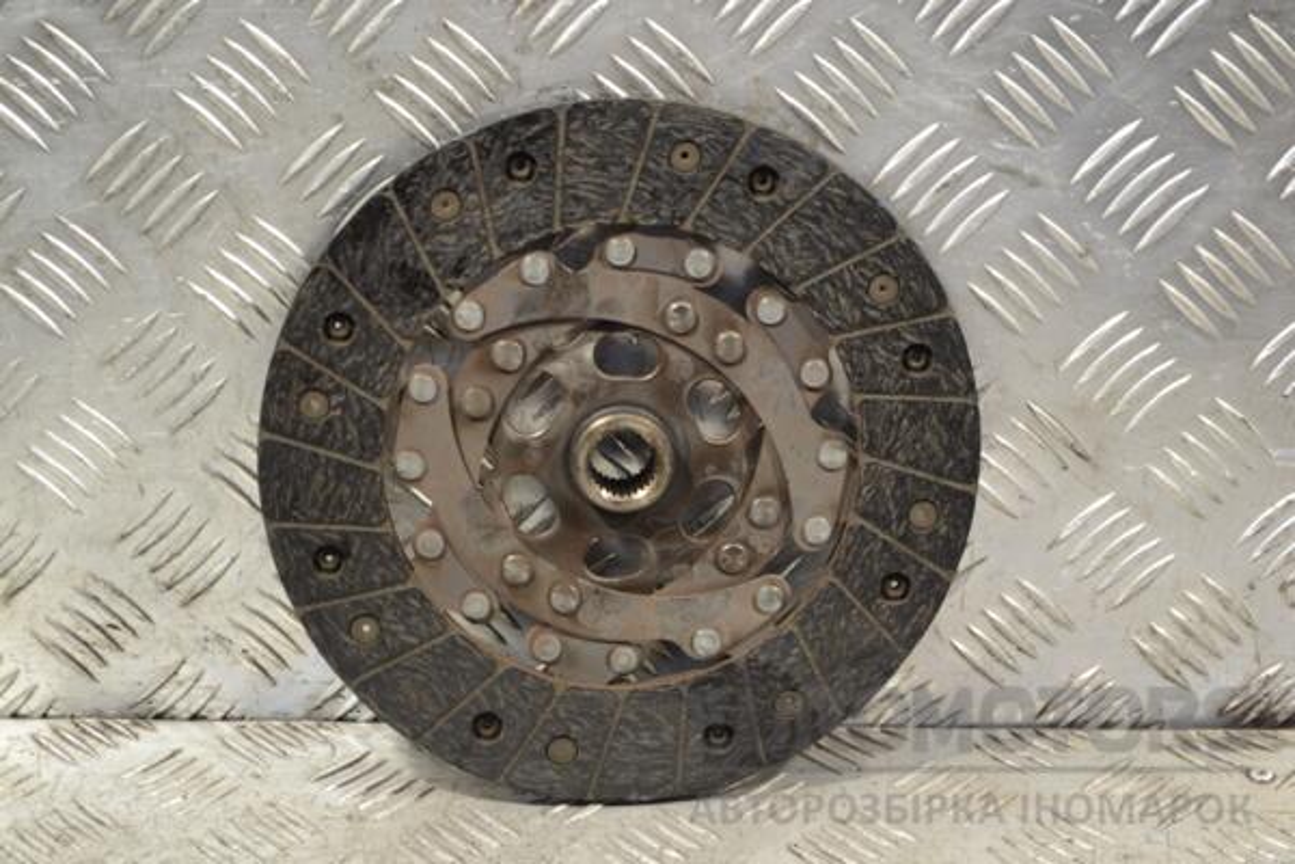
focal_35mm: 82
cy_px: 432
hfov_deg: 24.6
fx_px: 2967
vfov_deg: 16.6
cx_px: 648
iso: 560
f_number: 5.6
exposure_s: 1/30
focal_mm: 55
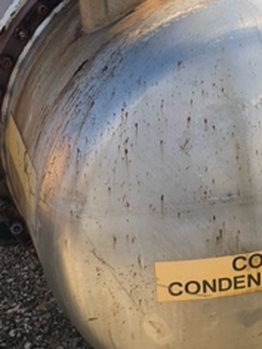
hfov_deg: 19.3
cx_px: 166
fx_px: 767
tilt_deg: -19.8
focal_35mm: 76
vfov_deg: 25.5
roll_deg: +3.0
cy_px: 111
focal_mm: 4
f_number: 1.8
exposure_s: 1/813
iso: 20
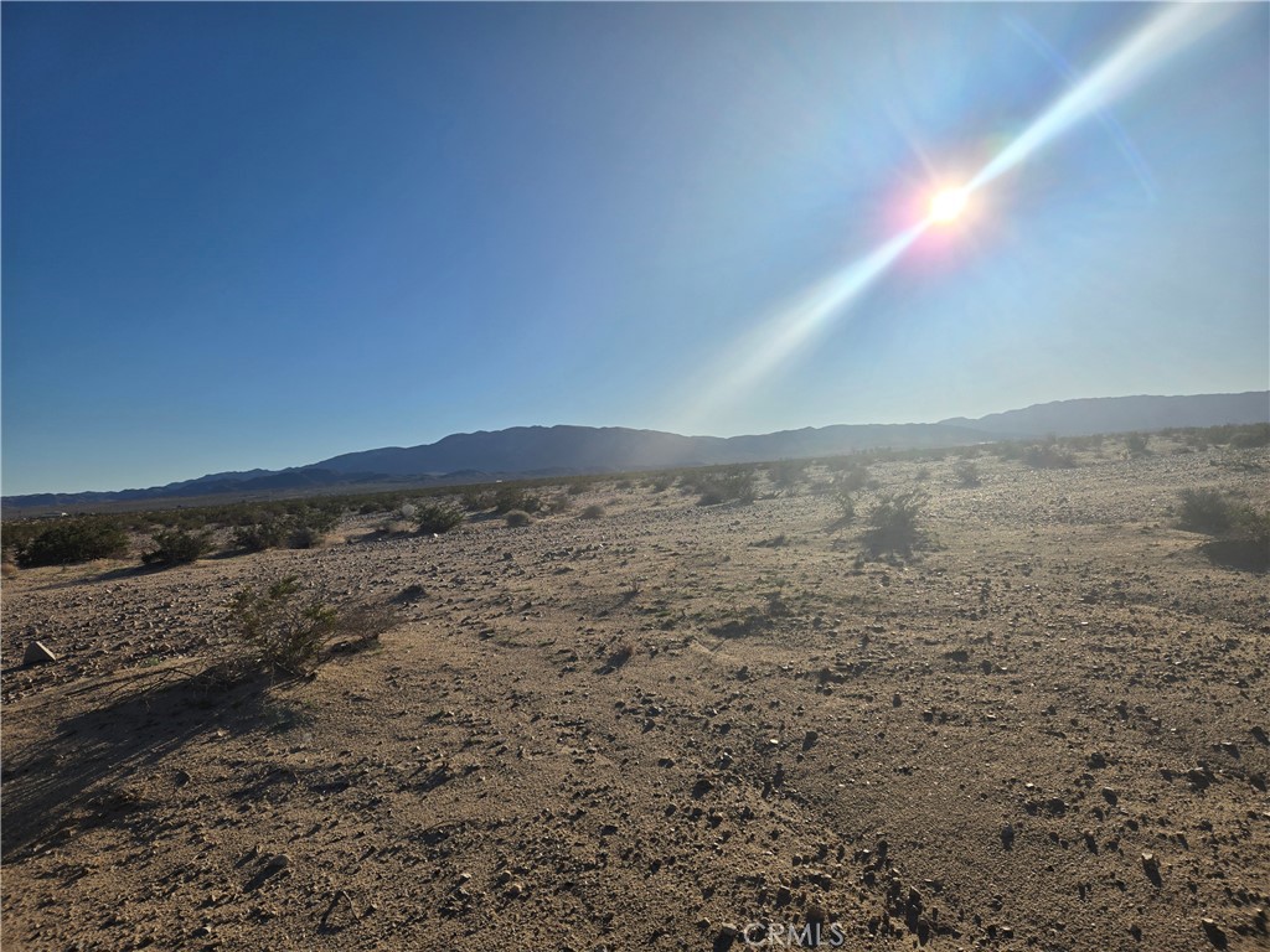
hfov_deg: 73.9
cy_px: 476
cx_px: 635
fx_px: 844
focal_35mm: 23
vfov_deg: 58.9
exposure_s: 1/5127
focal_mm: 5.4
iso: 25
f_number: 1.8
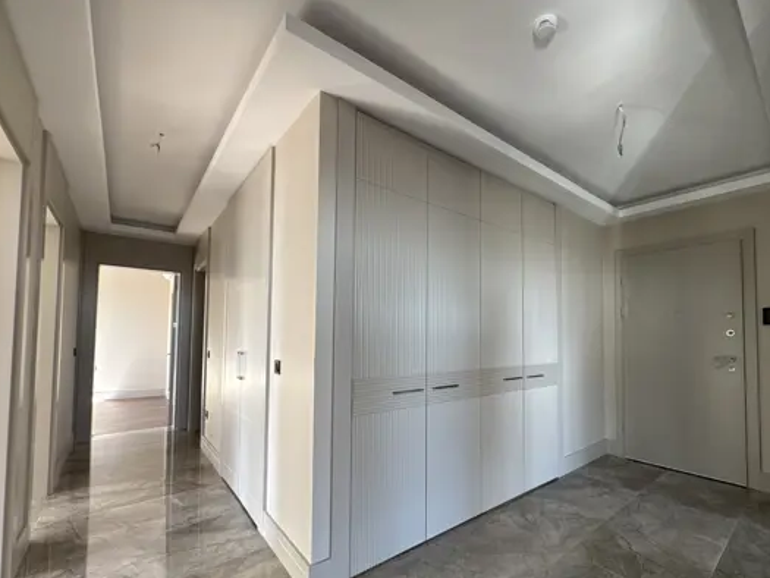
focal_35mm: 16
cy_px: 324
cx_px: 430
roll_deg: -0.2
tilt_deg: +1.7
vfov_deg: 77.8
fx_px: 356
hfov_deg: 94.1
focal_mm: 2.22
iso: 100
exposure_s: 1/99
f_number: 2.2
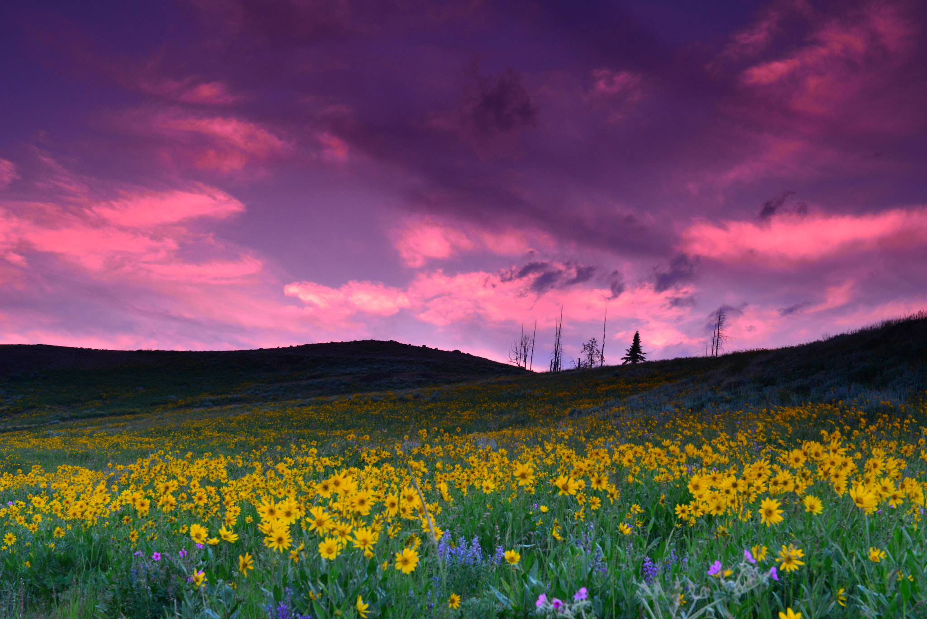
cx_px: 464
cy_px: 310
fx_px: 1236
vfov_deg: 28.1
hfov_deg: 41.1
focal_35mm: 48
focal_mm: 48
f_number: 13
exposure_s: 1/1.3
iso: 800
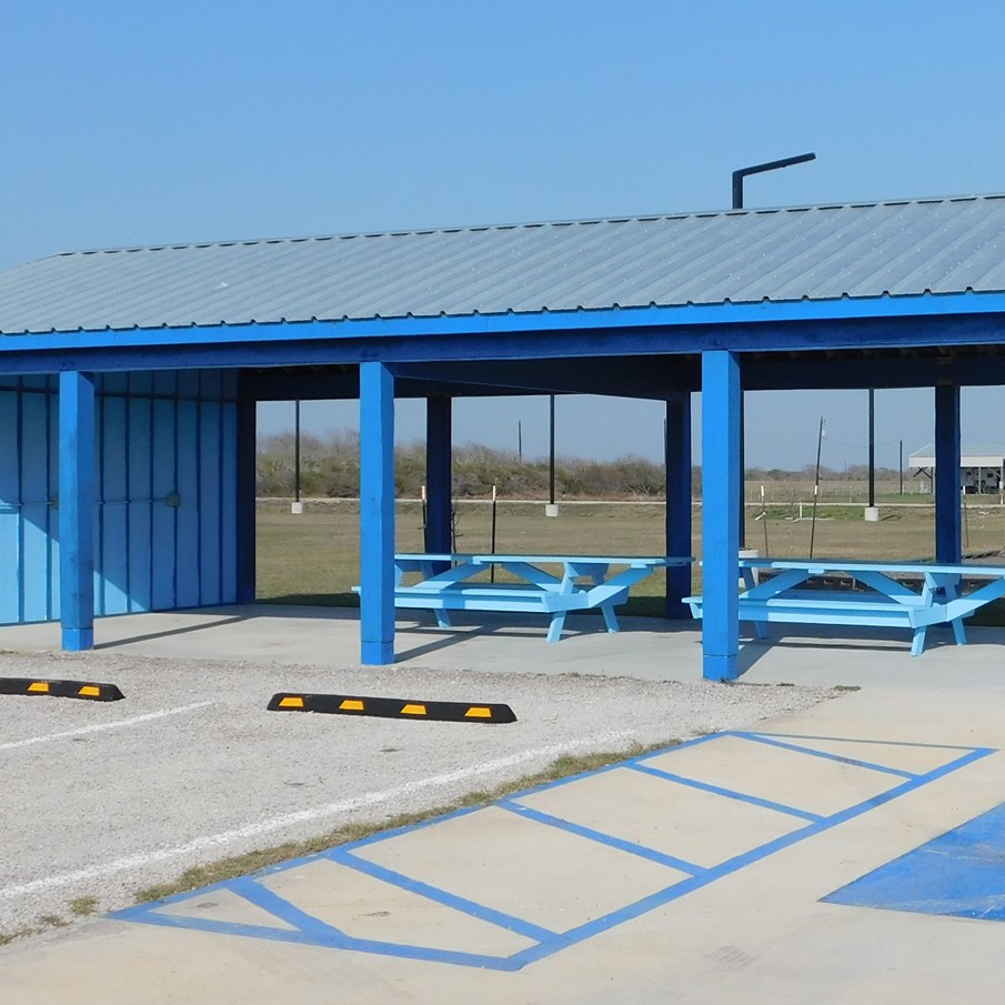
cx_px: 703
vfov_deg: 28.6
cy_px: 455
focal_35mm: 60
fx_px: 1971
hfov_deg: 28.3
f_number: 6.4
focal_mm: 5.3
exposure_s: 1/640
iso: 125
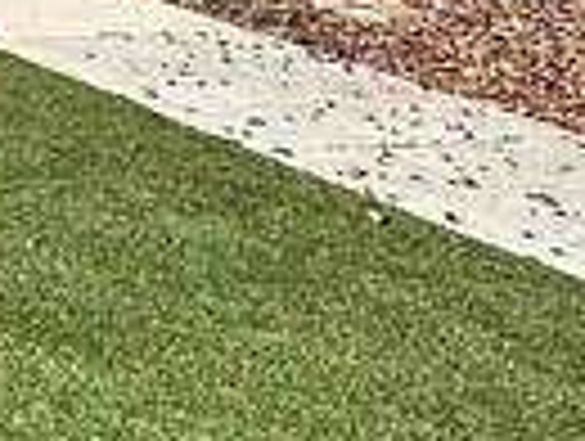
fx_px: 1862
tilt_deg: +4.2
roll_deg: -0.2
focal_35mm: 110
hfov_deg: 11.7
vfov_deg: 11.5
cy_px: -558
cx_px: -1071
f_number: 2.2
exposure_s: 1/1618
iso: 40
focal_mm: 2.22
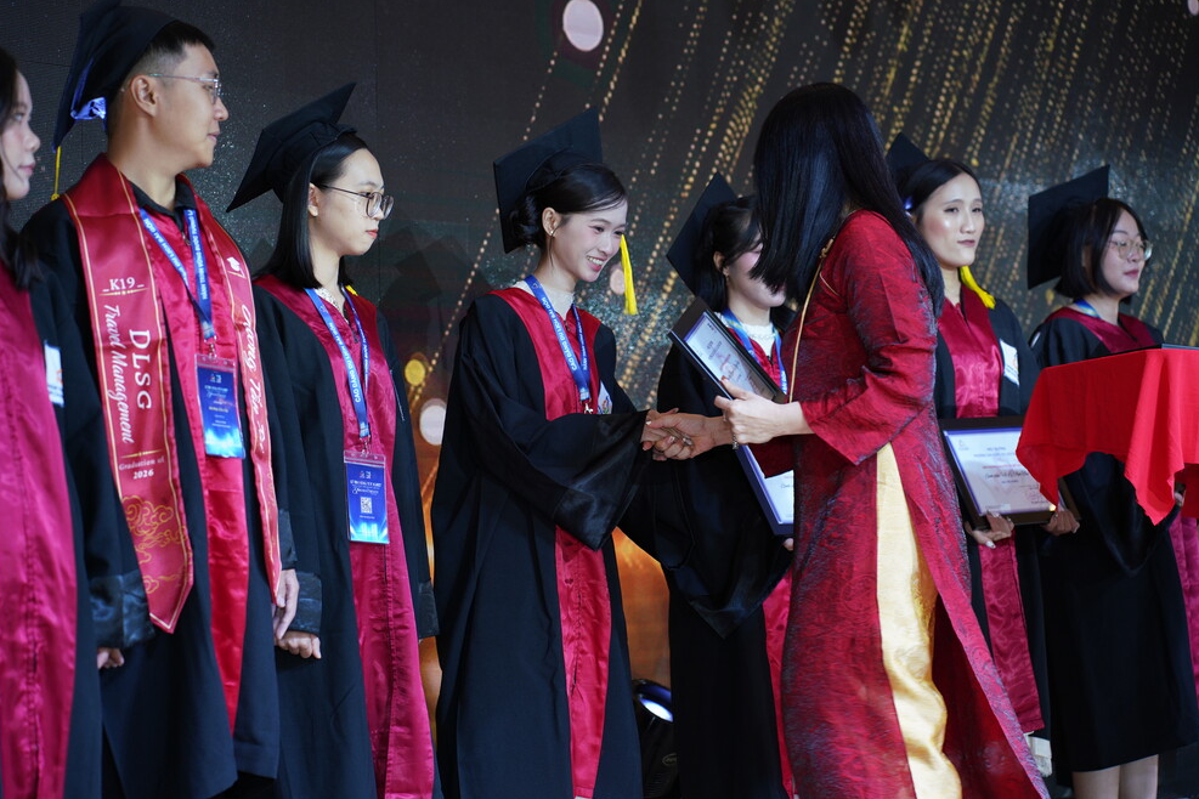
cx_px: 598
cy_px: 401
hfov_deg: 26.7
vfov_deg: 17.9
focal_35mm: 76
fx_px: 2531
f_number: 3.2
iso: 400
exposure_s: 1/160
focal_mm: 75
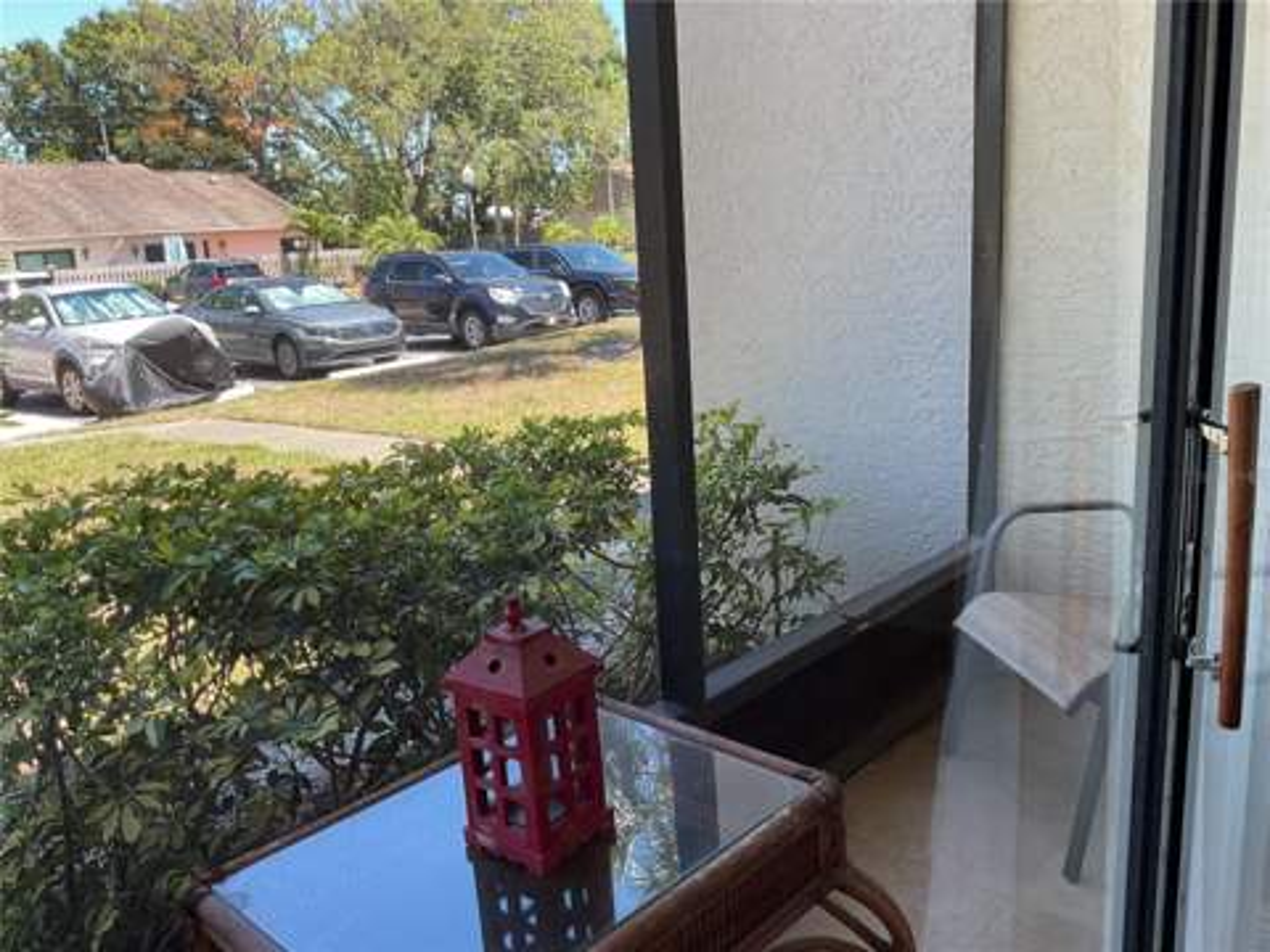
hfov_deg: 61.7
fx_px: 1064
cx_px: 635
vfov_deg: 48.2
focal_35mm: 29
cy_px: 476
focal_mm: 3
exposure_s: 1/120
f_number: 1.8
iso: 25
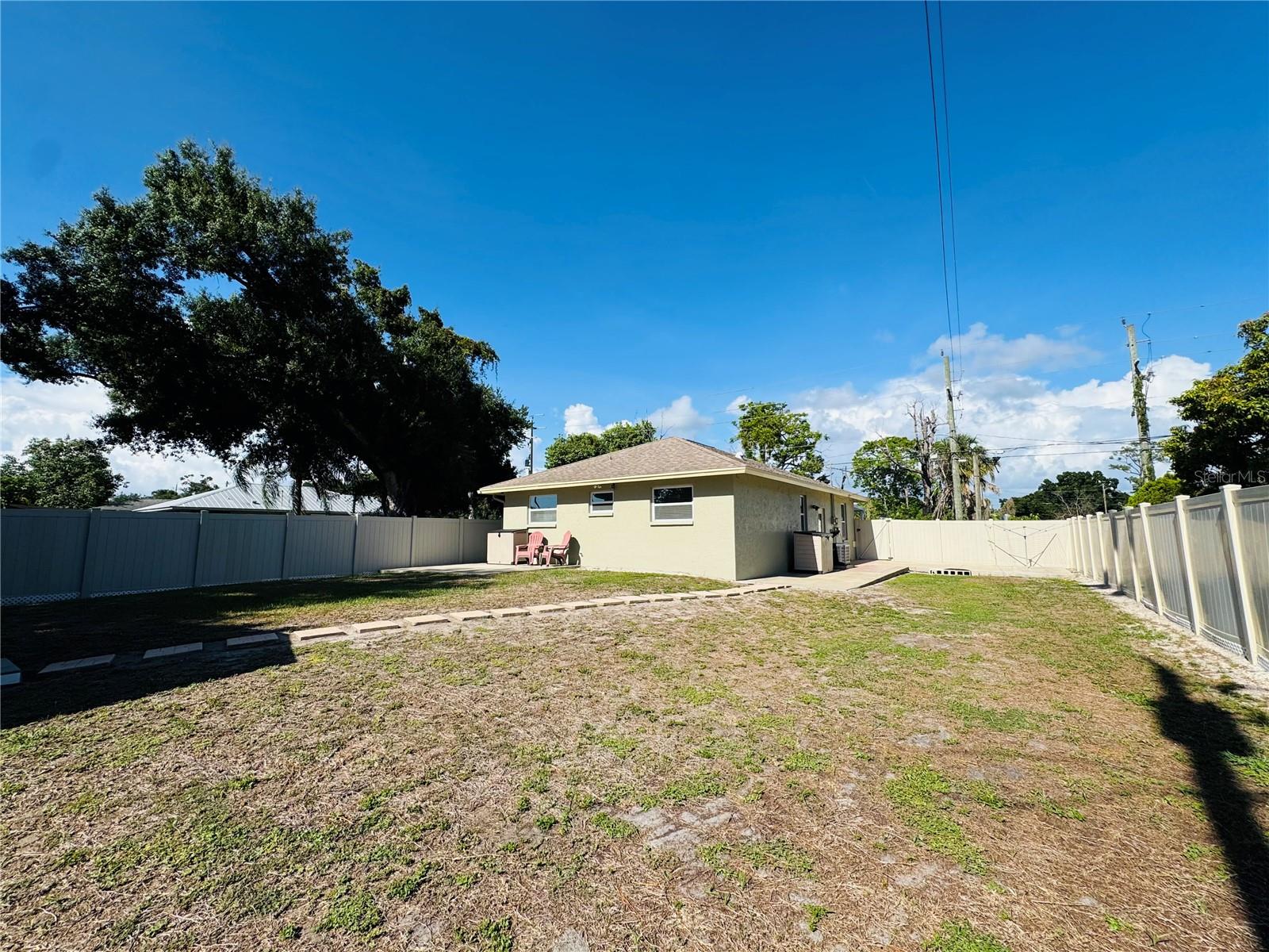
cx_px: 634
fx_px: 513
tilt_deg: +7.3
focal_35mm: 14
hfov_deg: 102.1
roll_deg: +0.8
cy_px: 476
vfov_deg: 85.7
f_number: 2.2
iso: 50
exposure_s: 1/2494
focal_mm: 2.22
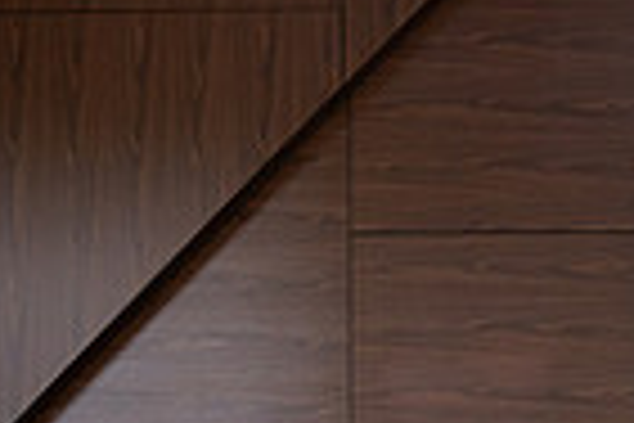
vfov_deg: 12.9
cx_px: 1048
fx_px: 1743
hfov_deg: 17.7
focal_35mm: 99
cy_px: 682
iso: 1250
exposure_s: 1/200
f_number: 4
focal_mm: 24
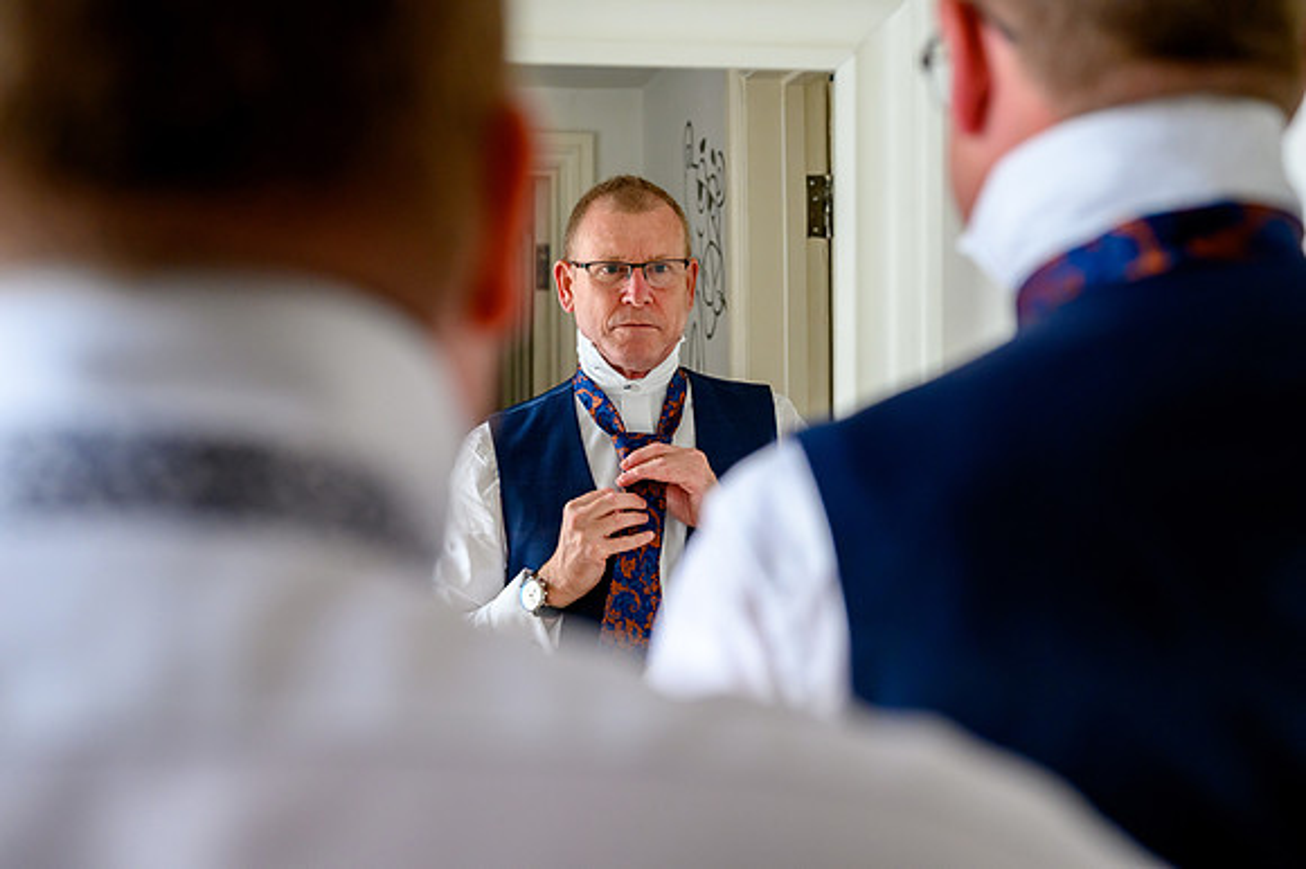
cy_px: 434
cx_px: 653
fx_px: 1813
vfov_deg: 27.0
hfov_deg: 39.6
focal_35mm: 50
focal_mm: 50
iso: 2800
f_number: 3.5
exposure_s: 1/320
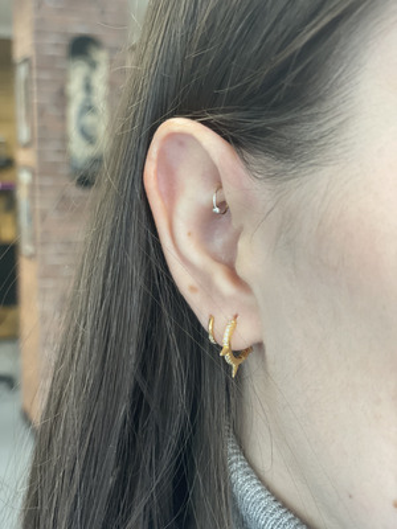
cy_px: 264
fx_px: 795
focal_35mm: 52
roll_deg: +0.4
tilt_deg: -6.6
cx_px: 198
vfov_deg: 36.8
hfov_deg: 28.0
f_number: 2
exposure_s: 1/100
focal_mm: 6
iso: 200
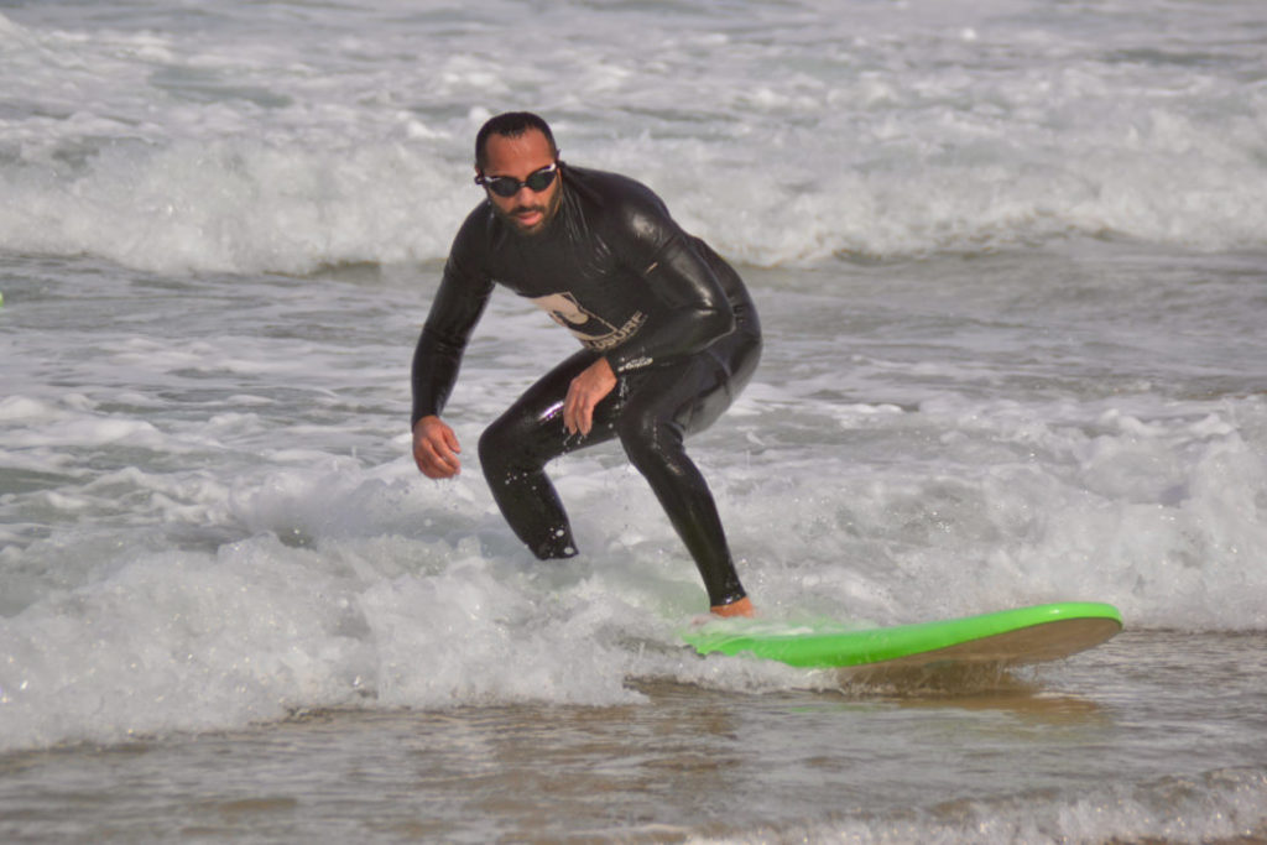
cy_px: 422
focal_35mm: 300
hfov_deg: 6.9
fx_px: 10559
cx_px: 634
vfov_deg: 4.6
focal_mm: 200
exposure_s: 1/2000
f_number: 6.3
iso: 280
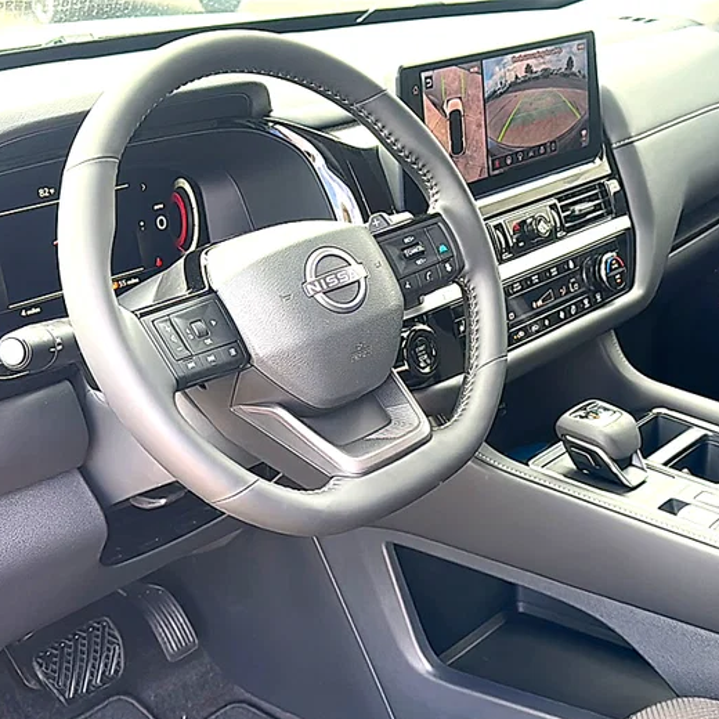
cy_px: 362
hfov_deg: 38.1
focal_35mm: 44
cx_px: 444
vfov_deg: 38.3
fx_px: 1034
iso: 100
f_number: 1.78
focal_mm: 6.86
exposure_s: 1/211
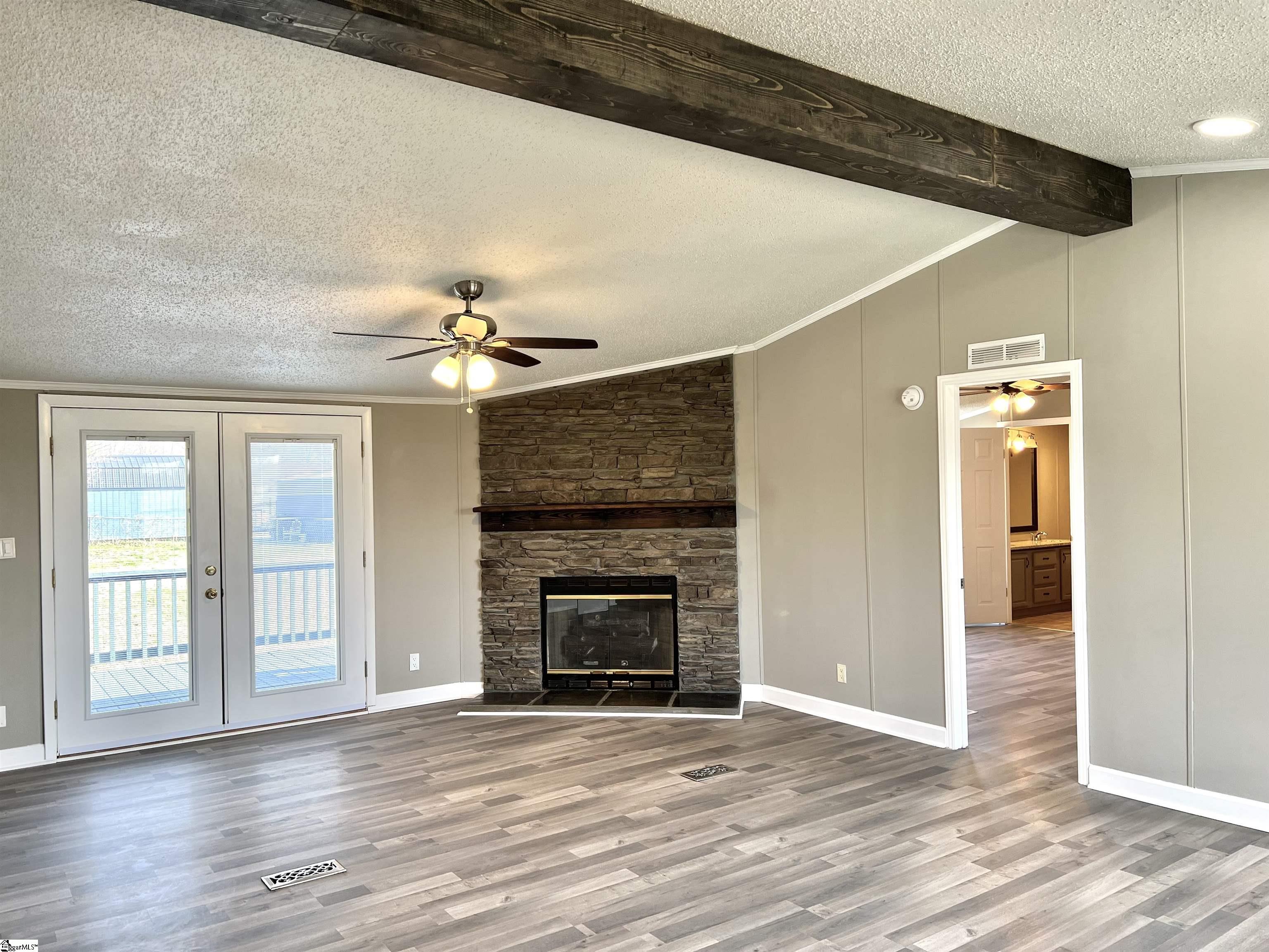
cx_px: 634
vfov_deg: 53.1
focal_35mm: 26
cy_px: 476
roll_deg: +1.3
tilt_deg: -1.1
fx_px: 953
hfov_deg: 67.3
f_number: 1.5
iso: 80
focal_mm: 5.7
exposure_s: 1/120
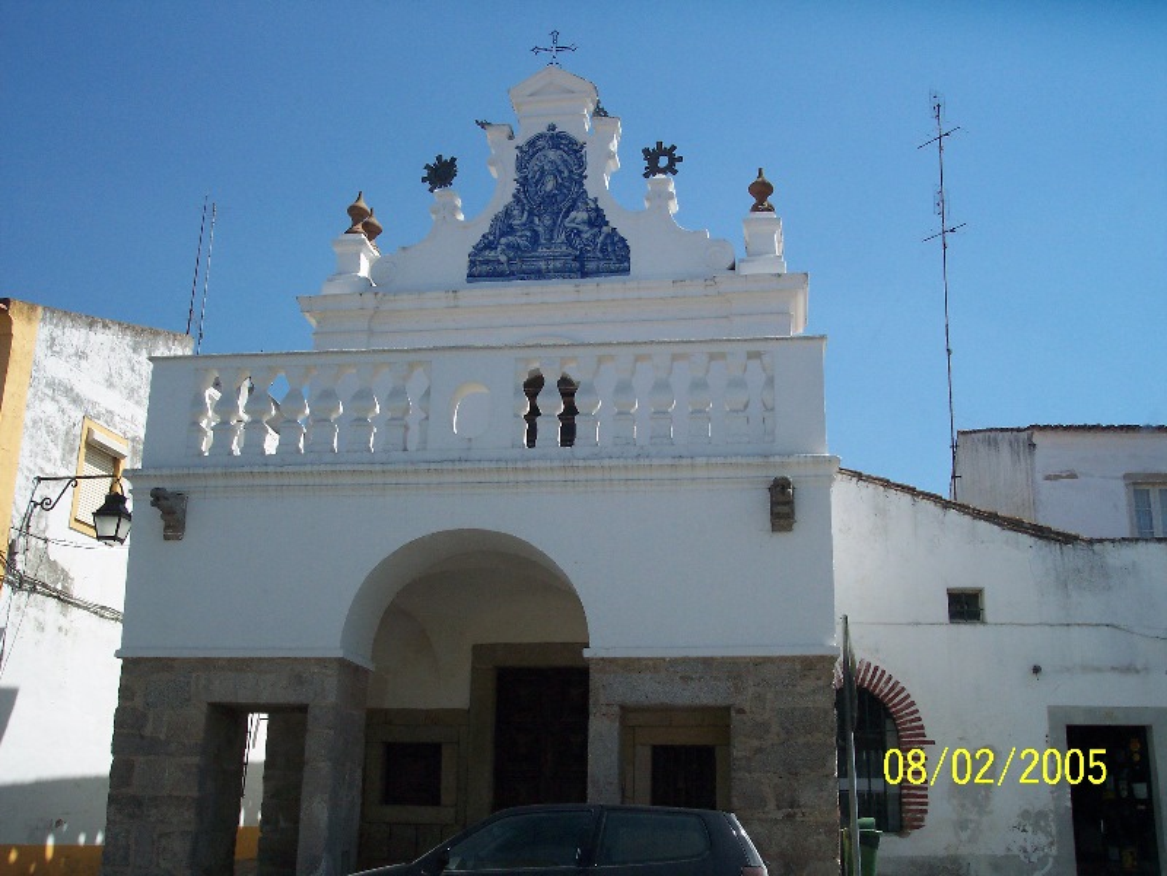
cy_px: 438
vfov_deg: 37.7
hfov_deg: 49.0
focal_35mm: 38
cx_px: 584
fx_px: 1281
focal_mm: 8
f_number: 4.8
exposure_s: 1/700
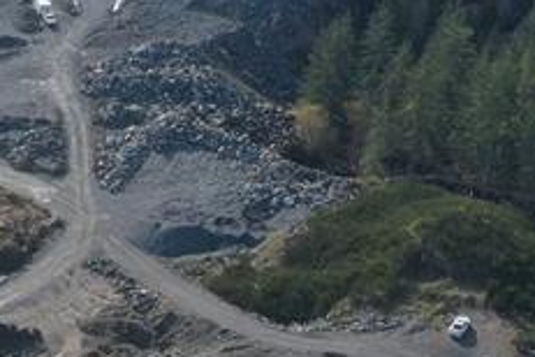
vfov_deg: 11.0
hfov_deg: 15.2
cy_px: 121
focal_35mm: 124
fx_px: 1843
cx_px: -283
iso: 100
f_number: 5.6
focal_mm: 10.26
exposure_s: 1/400
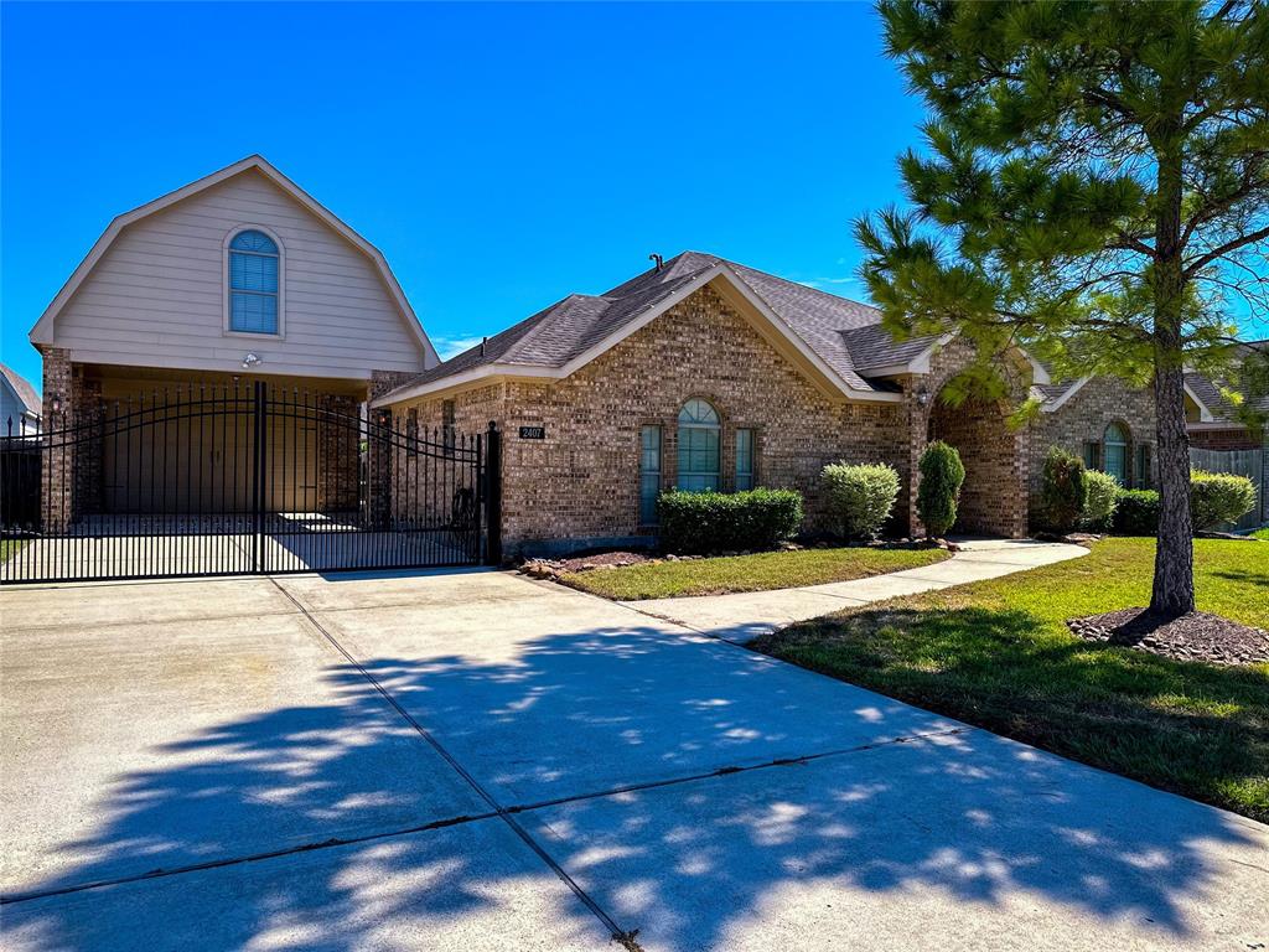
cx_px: 634
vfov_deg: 56.8
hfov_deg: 71.6
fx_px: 880
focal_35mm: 24
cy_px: 476
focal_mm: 6.86
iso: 80
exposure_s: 1/4000
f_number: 1.8
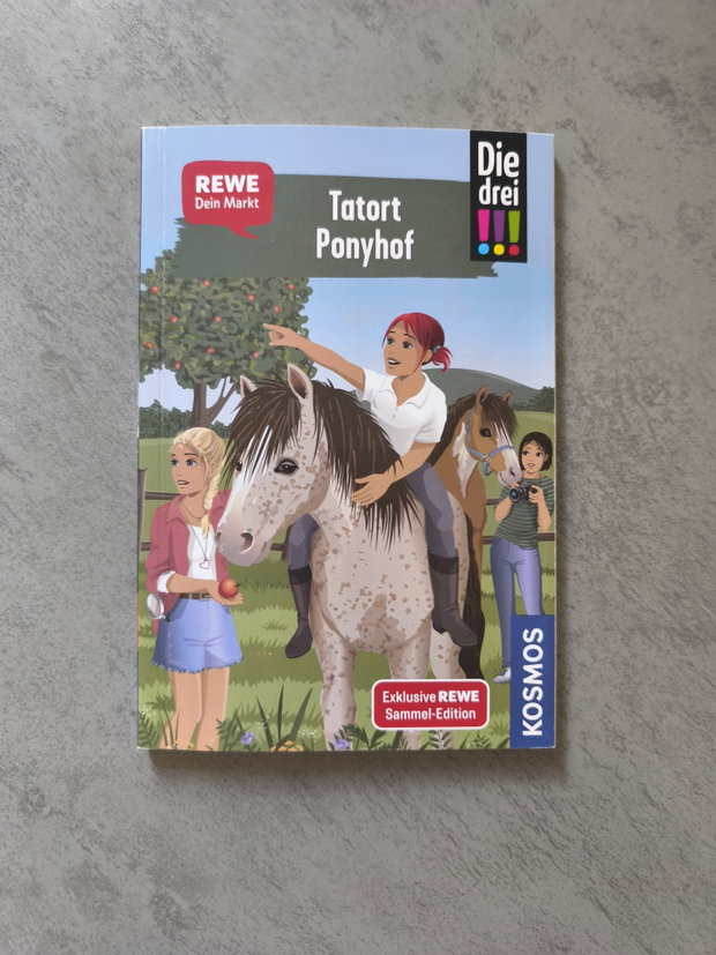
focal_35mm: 23
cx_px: 358
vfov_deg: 73.9
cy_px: 478
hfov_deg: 58.9
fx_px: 634
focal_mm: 6.57
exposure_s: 1/50
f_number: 1.6
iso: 250
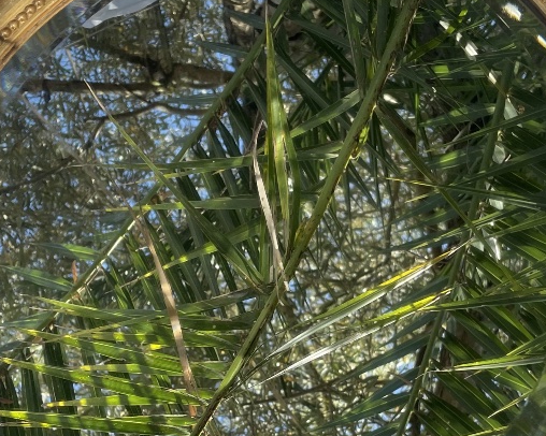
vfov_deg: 24.7
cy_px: 379
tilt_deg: -60.1
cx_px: 294
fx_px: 969
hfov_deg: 31.4
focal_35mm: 60
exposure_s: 1/818
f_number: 1.6
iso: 32
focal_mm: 4.2
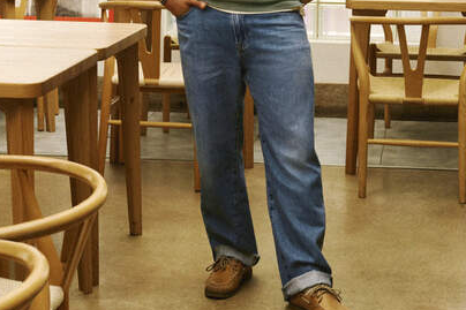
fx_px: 1384
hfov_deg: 19.1
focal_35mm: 107
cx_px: 272
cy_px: -25
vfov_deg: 12.6
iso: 1000
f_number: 5
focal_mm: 36
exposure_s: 1/400
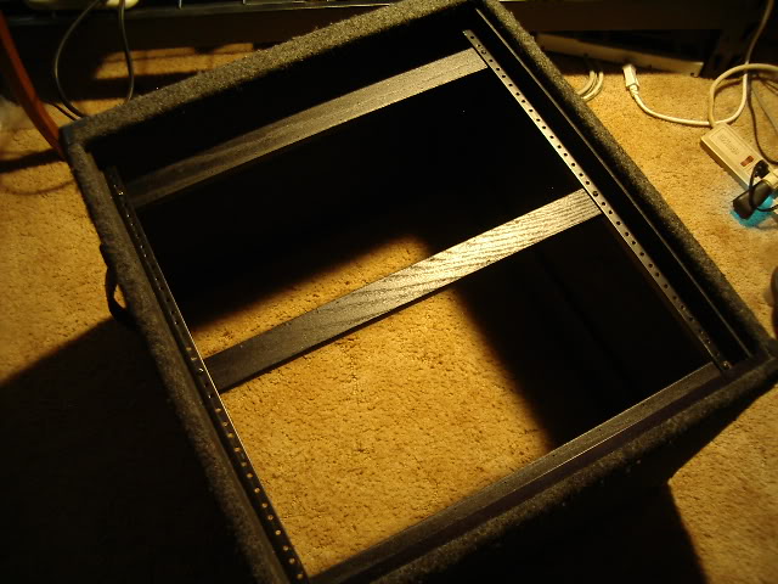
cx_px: 389
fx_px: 854
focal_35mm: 38
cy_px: 292
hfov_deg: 49.0
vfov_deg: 37.7
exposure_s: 1/6
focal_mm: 5.8
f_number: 2.6
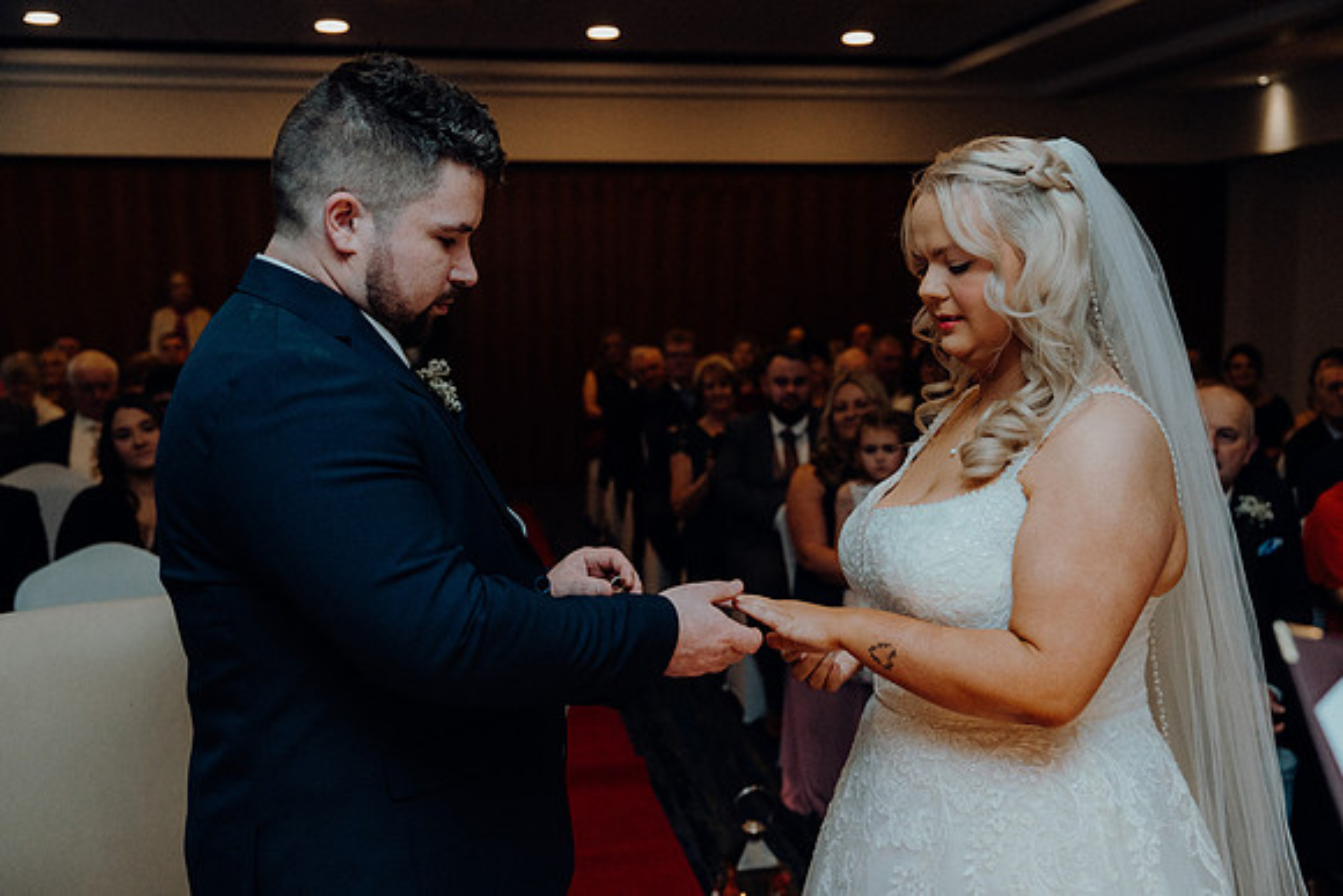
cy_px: 448
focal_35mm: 42
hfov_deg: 46.4
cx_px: 672
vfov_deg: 31.9
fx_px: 1567
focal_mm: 42
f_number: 3.5
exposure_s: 1/160
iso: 2500
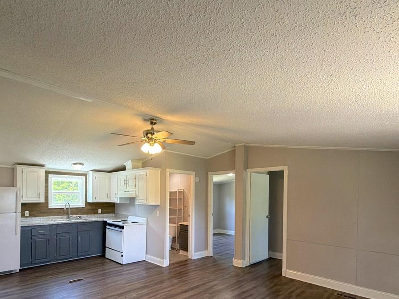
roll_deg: -0.2
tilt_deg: -1.2
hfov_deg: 81.3
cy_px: 197
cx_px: 171
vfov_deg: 64.4
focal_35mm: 20
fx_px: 231
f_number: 2.2
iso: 320
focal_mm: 2.22
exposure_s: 1/120
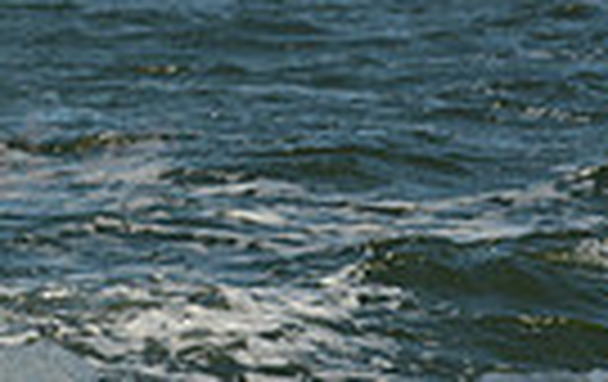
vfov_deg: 1.5
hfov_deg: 2.4
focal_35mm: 874
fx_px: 14512
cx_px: -685
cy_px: 29
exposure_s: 1/1000
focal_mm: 200
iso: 500
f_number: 10
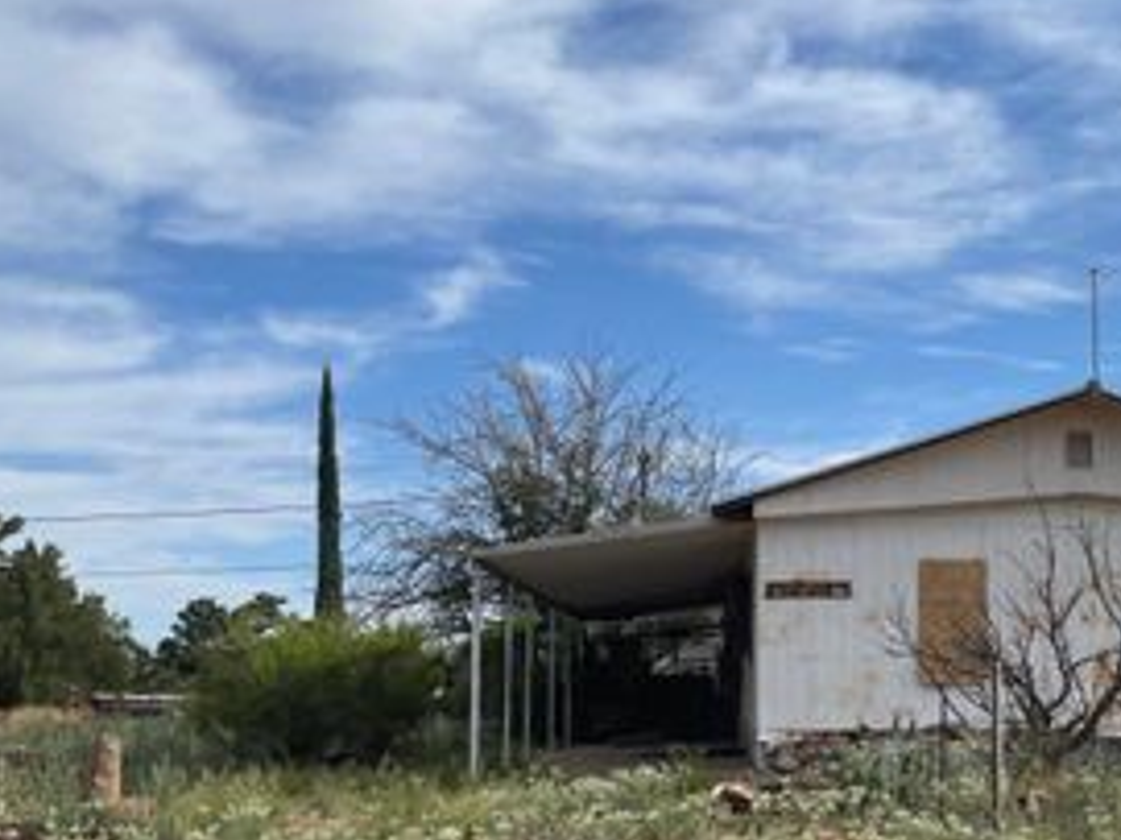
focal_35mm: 48
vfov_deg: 29.9
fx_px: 1554
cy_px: 598
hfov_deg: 37.9
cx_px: 927
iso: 32
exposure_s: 1/4464
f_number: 1.6
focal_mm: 4.2
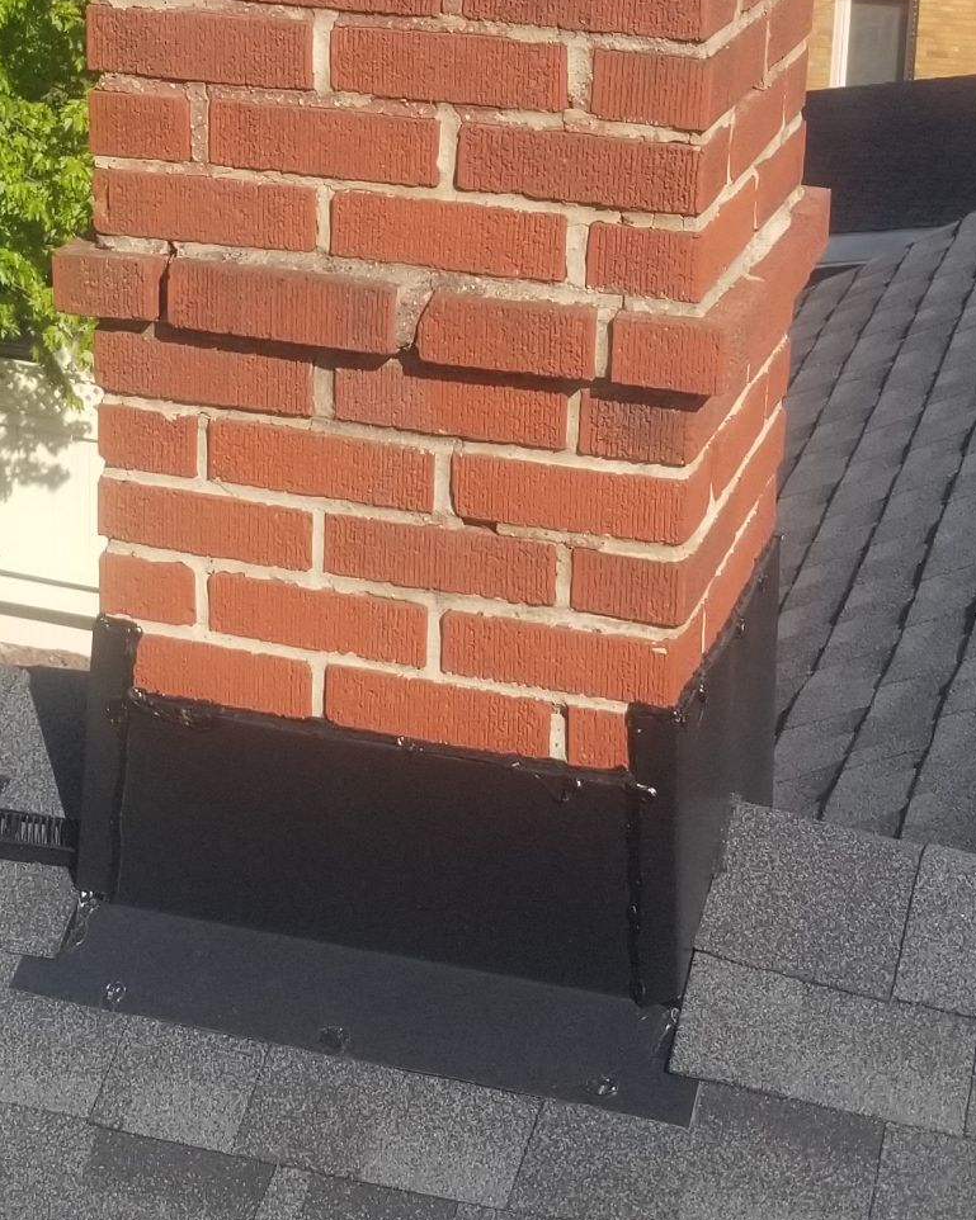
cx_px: 293
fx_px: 2745
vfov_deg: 24.6
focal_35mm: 76
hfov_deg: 20.1
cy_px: 232
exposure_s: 1/1772
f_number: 1.7
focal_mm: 4.25
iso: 50
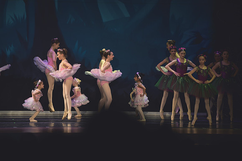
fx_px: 1345
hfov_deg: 10.3
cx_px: 121
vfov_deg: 6.9
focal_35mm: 200
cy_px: 80
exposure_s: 1/320
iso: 720
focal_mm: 200
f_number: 2.8
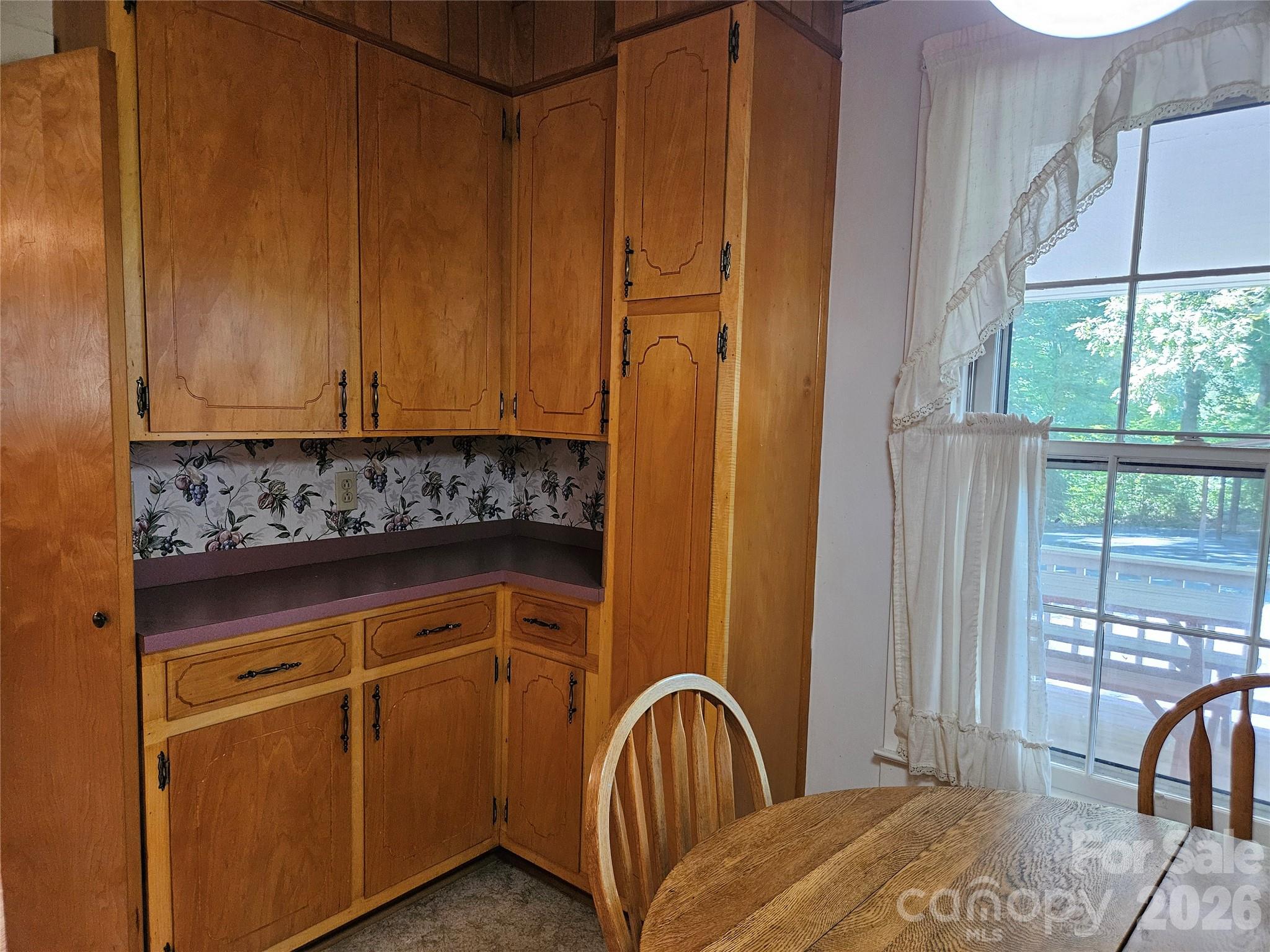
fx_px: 844
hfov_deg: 73.9
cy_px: 476
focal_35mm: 23
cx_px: 635
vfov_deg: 58.9
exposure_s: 1/120
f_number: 1.8
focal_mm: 5.4
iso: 1000
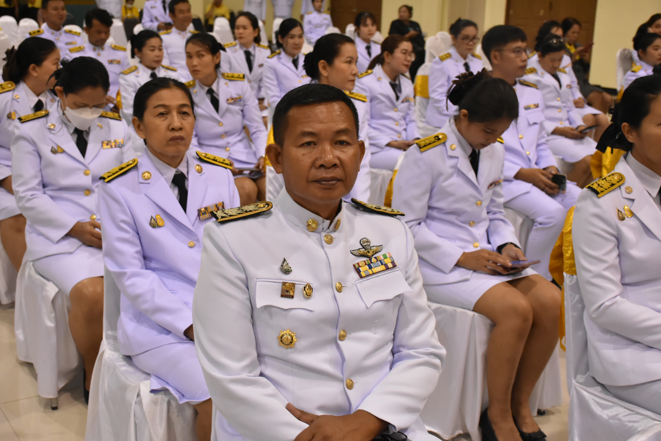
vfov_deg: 28.1
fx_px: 882
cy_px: 220
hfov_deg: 41.1
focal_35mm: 48
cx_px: 330
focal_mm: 32
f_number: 5.6
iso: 3200
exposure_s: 1/125
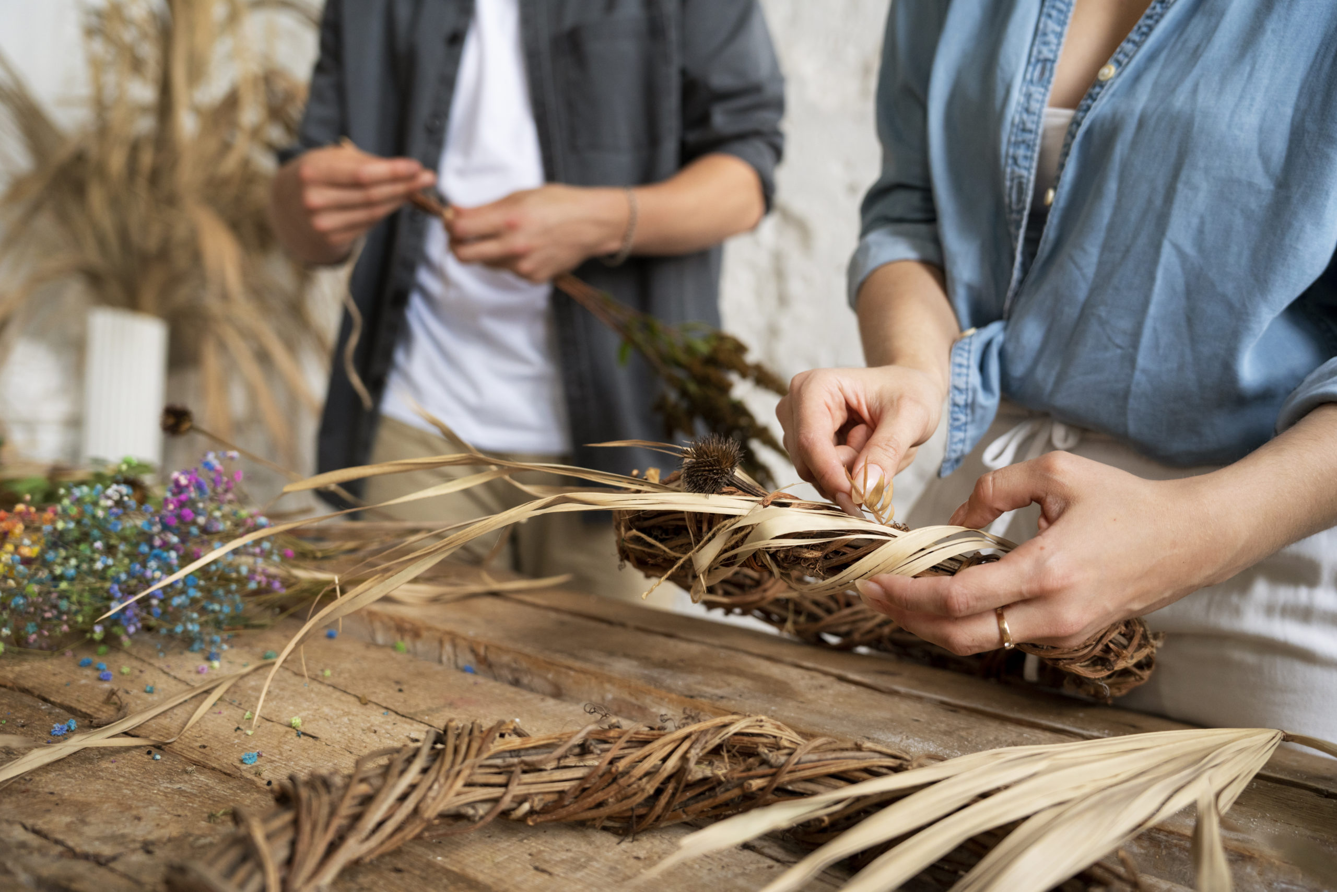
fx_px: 1378
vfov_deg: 35.9
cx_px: 668
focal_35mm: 37
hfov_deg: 51.8
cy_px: 446
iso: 1600
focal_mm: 37.1
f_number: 3.5
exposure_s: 1/200
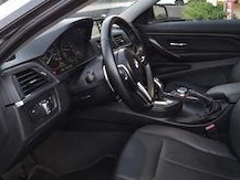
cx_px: 179
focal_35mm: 36
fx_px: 250
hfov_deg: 49.3
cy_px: 77
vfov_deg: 39.6
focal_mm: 2.2
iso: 160
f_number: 1.9
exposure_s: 1/14.3
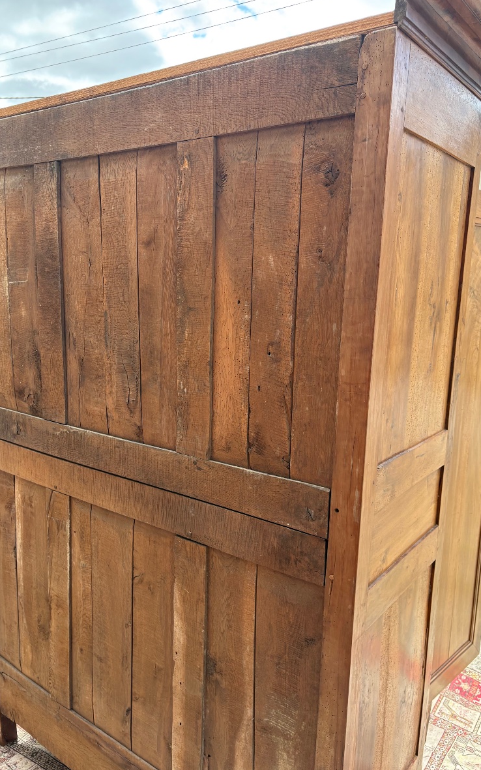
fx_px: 587
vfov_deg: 66.5
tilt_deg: -10.8
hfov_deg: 44.5
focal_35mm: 28
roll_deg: -1.8
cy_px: 387
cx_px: 251
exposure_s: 1/456
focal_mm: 5.96
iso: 64
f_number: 1.6
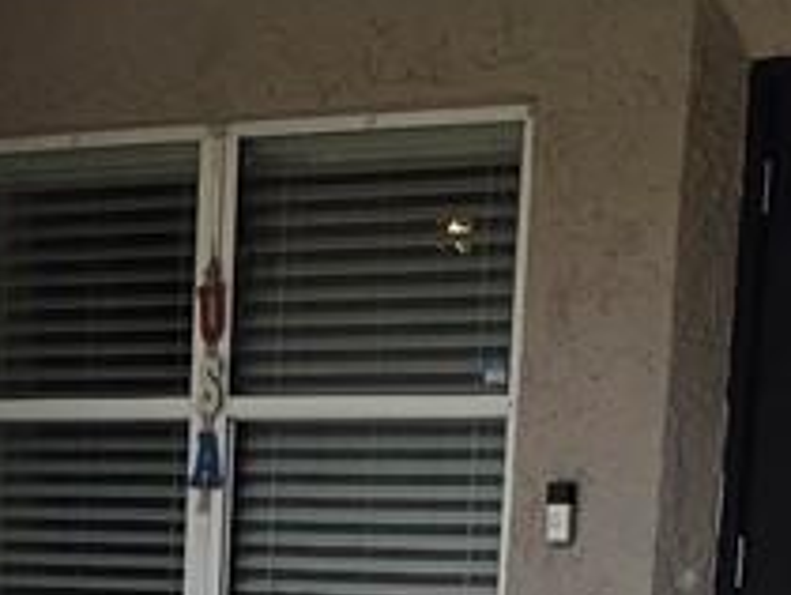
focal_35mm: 175
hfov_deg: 11.0
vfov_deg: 7.7
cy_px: 1612
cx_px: -226
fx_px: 4003
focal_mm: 6.5
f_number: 1.4
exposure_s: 1/7939
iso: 64
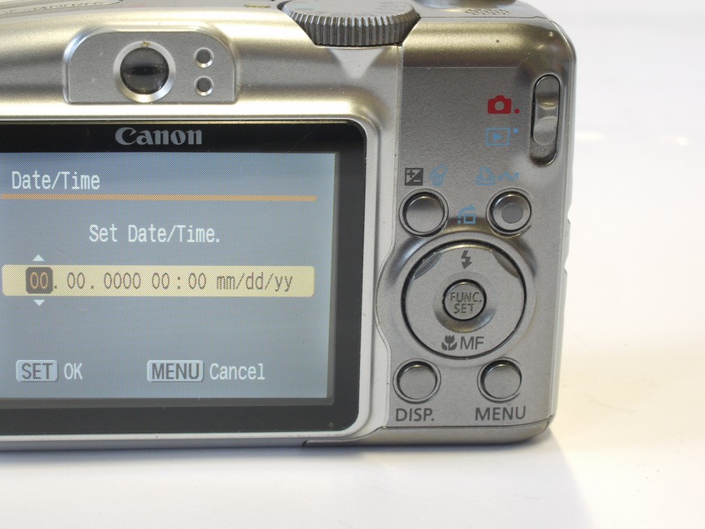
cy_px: 217
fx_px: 1650
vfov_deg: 18.2
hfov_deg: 24.1
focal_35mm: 81
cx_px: 264
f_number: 10
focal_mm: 30
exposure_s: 1/10
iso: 400
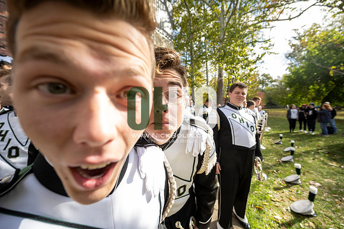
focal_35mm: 14
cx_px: 172
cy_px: 114
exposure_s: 1/500
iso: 320
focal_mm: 14
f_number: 4.5
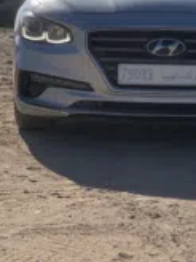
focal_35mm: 127
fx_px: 959
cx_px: 175
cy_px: 18
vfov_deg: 15.3
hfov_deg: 11.6
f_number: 2.4
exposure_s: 1/2994
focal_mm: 6
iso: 16
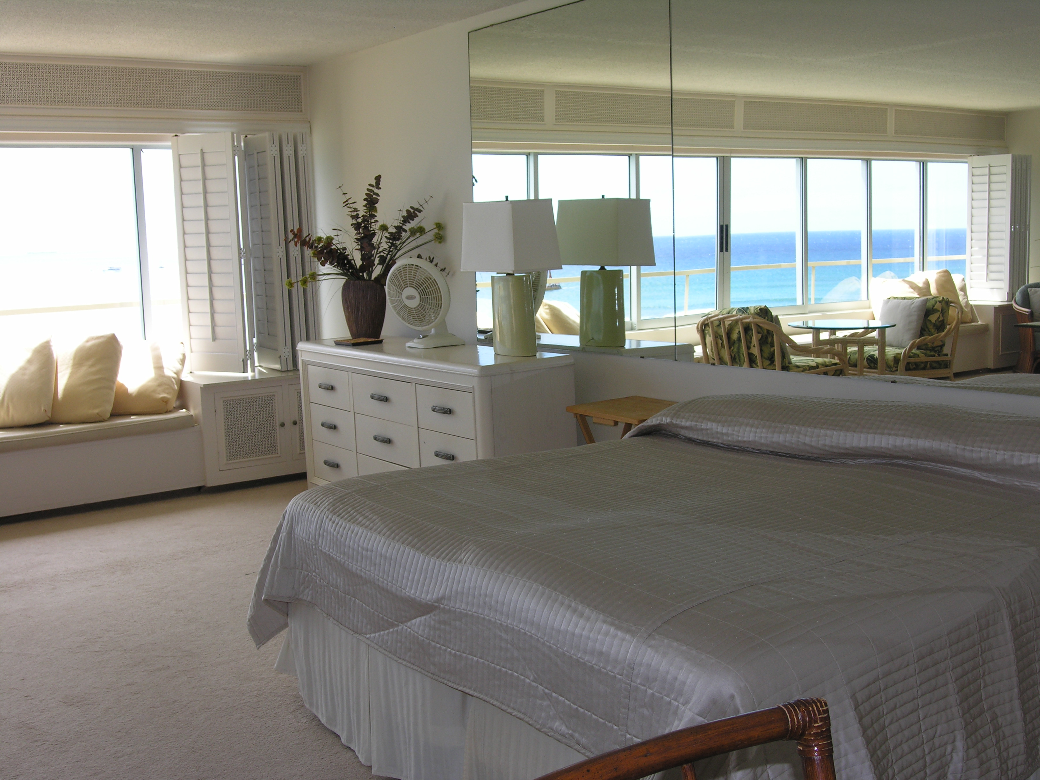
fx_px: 1172
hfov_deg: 47.9
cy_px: 390
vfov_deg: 36.8
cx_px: 520
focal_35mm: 39
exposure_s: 1/98.6
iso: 50
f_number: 5
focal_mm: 10
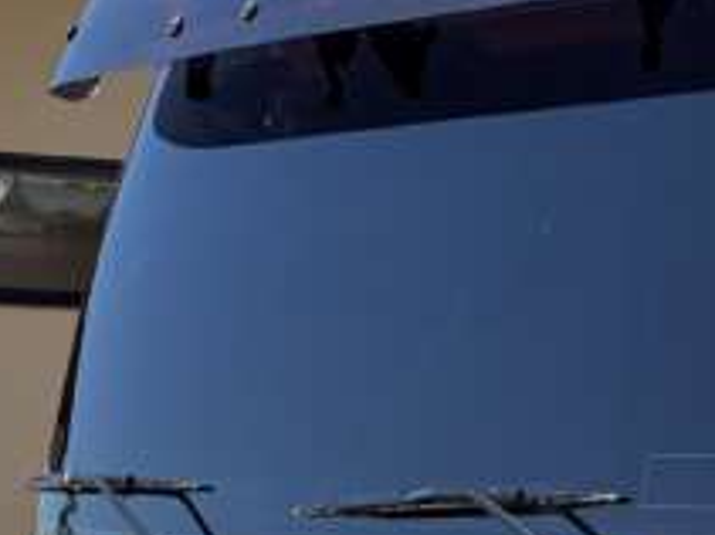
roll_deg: -1.9
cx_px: 1464
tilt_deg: -2.7
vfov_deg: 11.8
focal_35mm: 123
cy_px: 603
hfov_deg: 13.5
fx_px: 2539
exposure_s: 1/1949
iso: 100
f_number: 1.78
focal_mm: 6.76
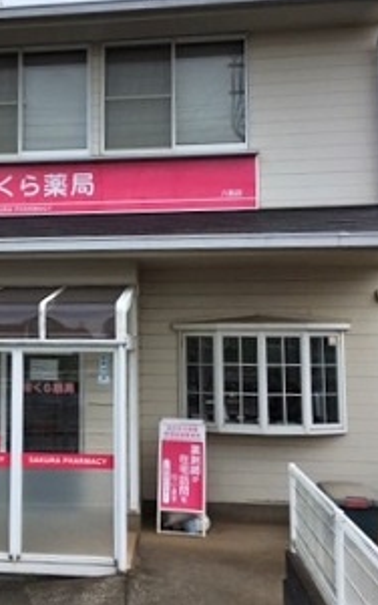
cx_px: 44
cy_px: 245
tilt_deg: +5.8
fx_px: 808
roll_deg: -2.1
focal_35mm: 49
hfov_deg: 25.6
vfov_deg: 40.9
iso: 25
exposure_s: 1/1425
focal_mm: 4.15
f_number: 2.2
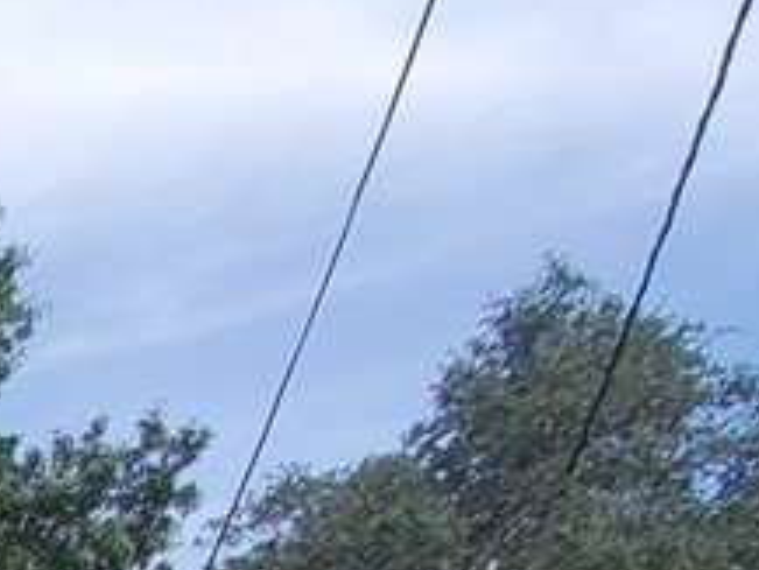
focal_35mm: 96
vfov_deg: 11.7
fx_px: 2106
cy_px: 1493
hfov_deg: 13.7
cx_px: -1119
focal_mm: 1.8
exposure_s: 1/919
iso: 50
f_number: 2.2
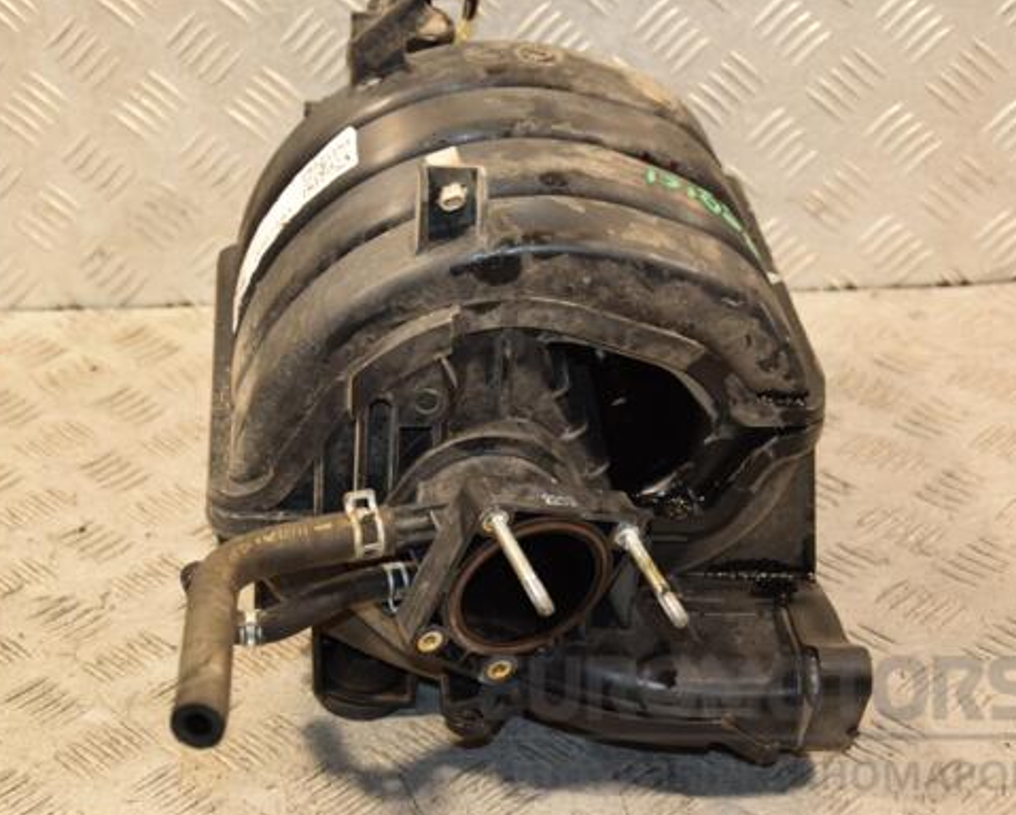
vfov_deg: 20.7
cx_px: 441
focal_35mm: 74
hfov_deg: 25.7
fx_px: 2227
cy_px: 405
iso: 800
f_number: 4.8
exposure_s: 1/125
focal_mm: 42
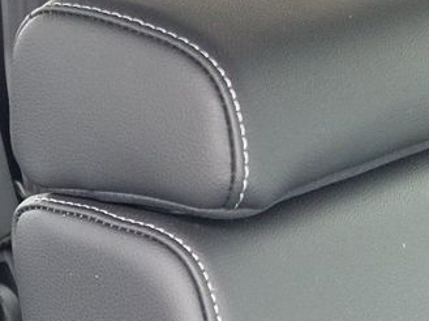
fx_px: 1387
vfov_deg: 12.9
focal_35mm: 112
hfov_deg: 15.6
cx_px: -292
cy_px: 371
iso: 73
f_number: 1.4
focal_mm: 6.5
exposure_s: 1/119
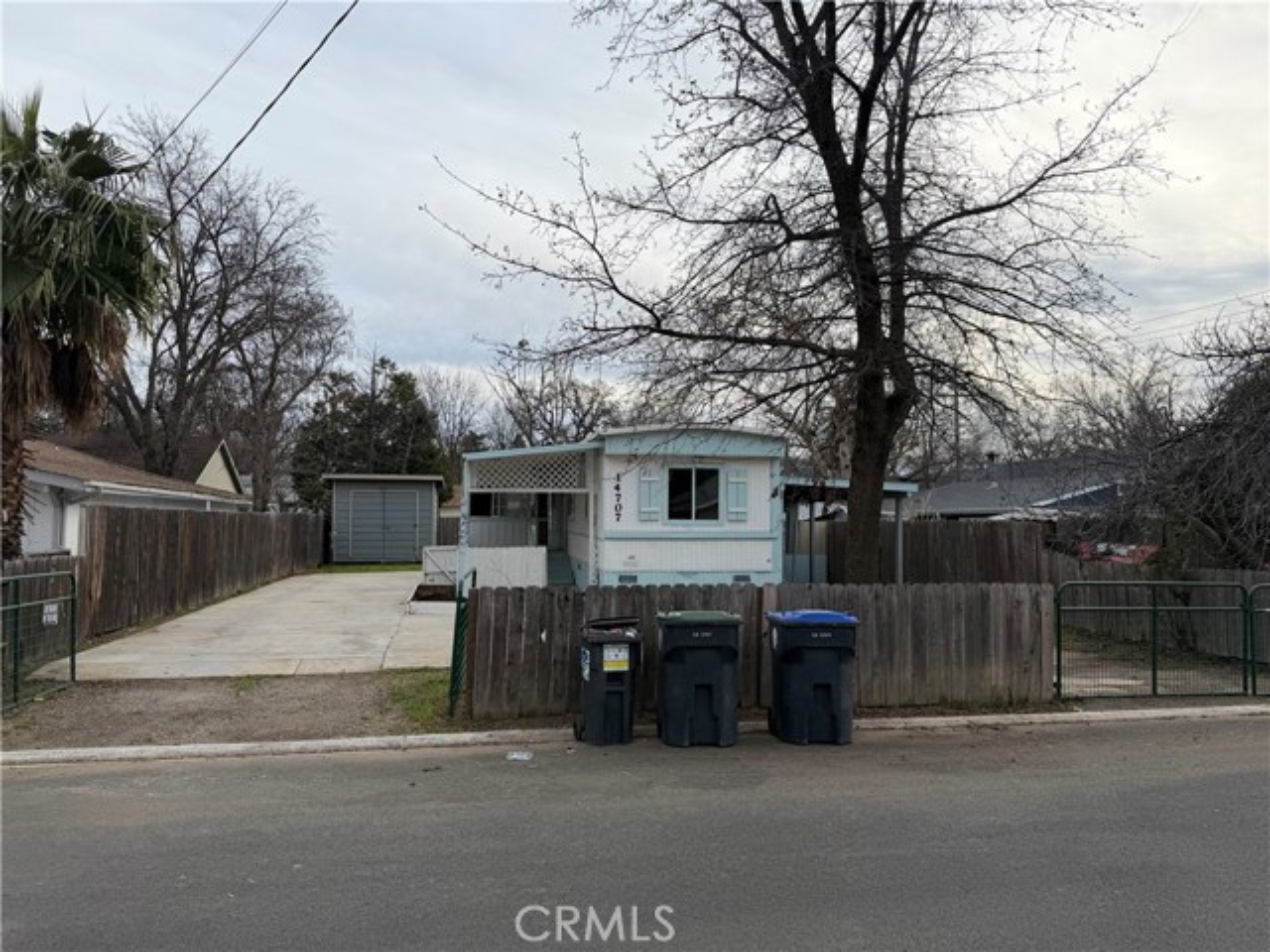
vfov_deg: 56.8
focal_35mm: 24
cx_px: 635
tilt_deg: +2.3
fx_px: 881
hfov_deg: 71.6
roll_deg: -0.6
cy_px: 476
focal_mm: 6.76
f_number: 1.78
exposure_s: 1/1464
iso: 80
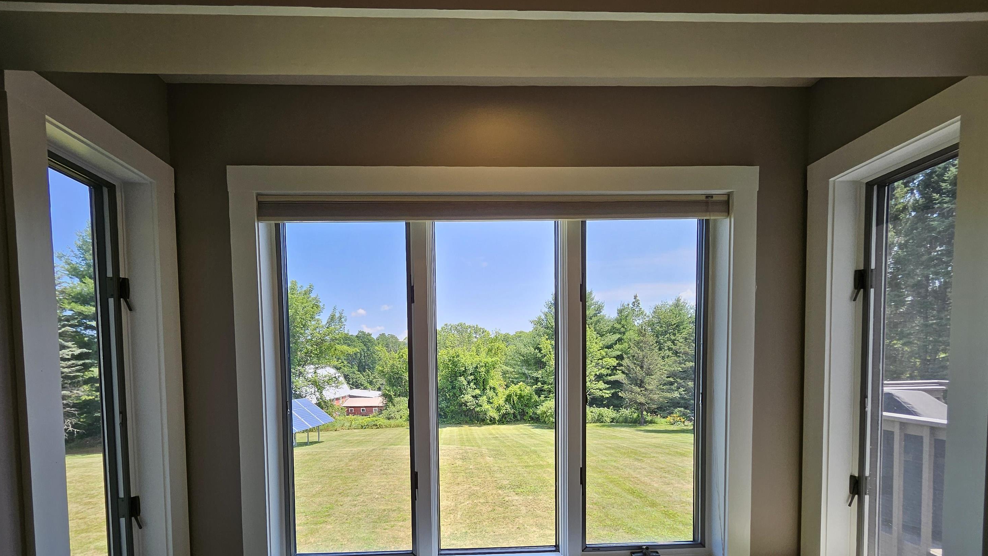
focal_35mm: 15
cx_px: 487
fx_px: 393
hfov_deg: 103.0
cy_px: 381
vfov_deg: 68.1
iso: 32
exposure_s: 1/168
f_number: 2.2
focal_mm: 1.74
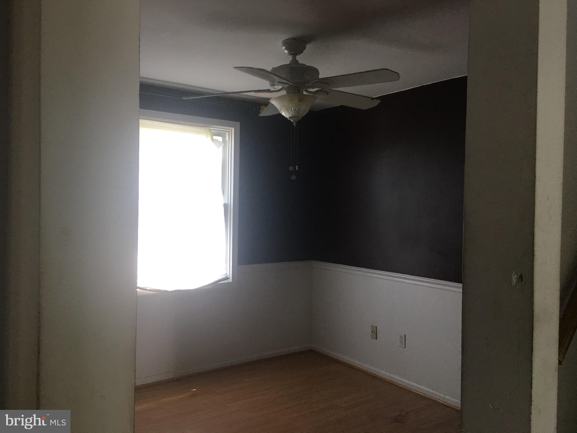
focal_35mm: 29
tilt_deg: -0.6
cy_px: 216
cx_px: 288
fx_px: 483
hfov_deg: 61.7
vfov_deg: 48.2
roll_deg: -1.7
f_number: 2.2
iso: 32
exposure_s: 1/30
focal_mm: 4.15
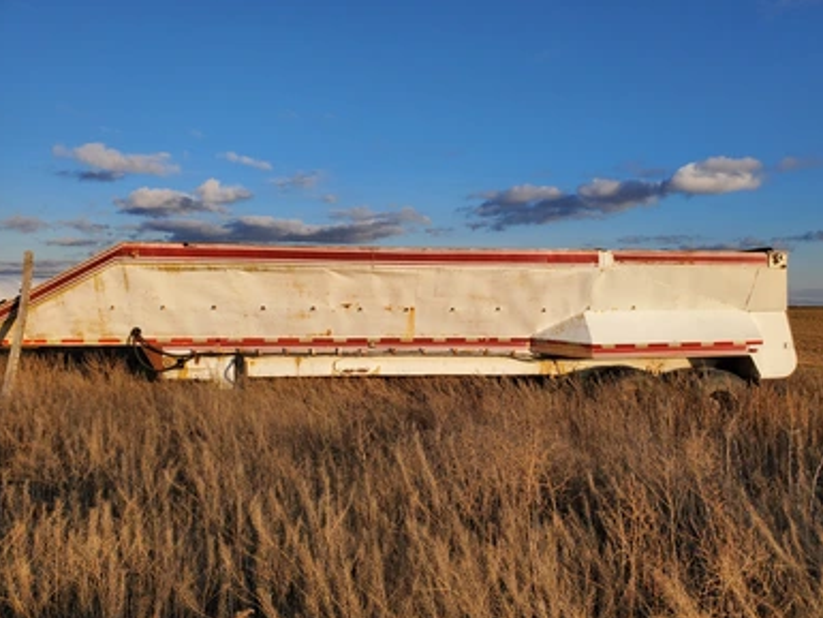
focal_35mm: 27
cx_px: 398
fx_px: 642
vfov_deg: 51.4
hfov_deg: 65.3
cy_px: 302
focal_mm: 4.3
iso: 50
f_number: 2.4
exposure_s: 1/1517
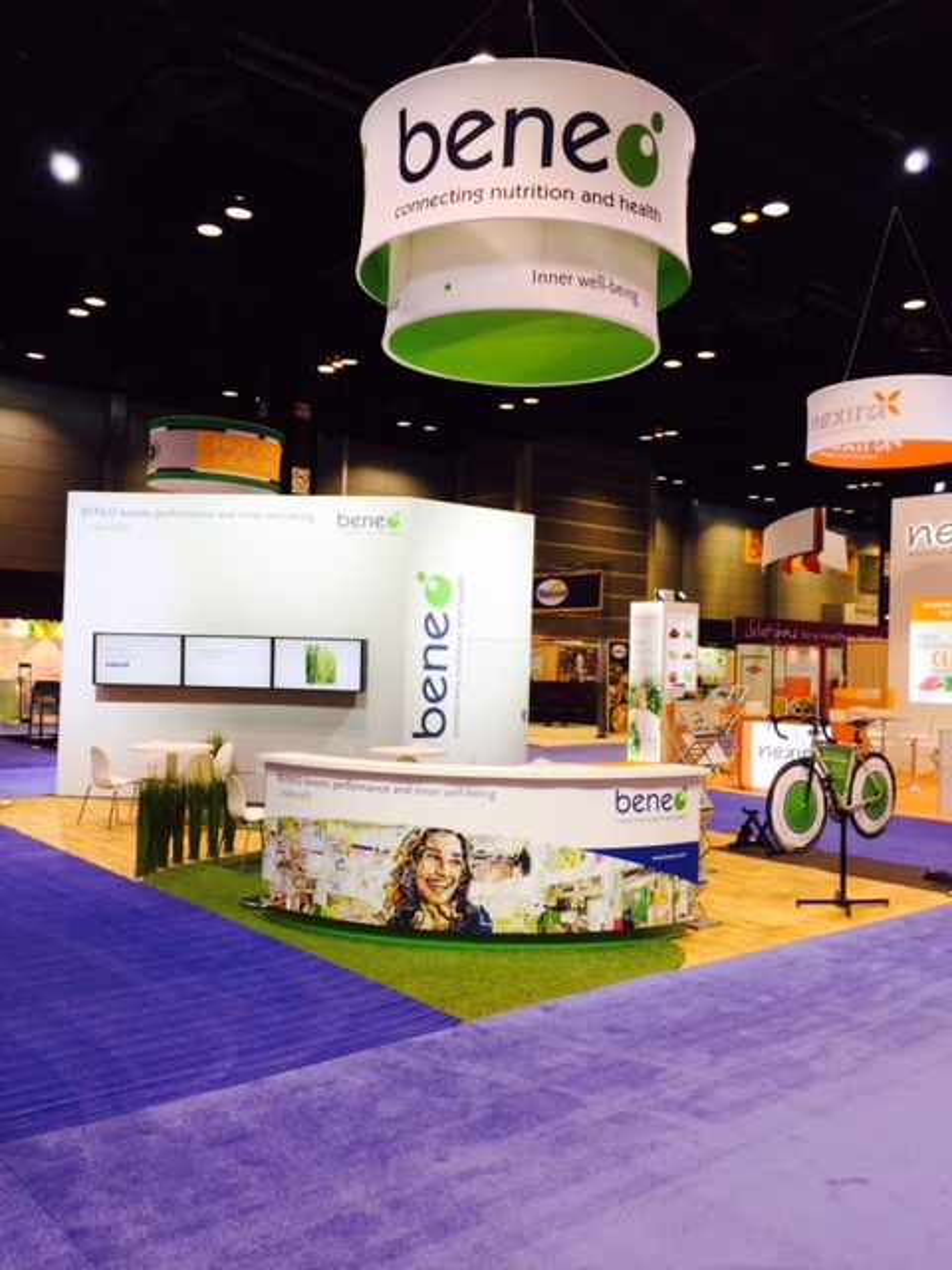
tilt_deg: +2.3
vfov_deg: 61.7
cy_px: 635
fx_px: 1063
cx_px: 476
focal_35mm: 29
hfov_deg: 48.2
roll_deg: -1.1
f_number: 2.2
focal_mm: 4.15
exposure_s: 1/60
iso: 32
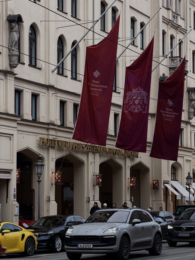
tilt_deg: +4.4
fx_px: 751
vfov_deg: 19.6
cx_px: 98
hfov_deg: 14.8
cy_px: 130
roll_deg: -1.0
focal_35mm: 100
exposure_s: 1/121
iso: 64
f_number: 2.8
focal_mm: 16.89
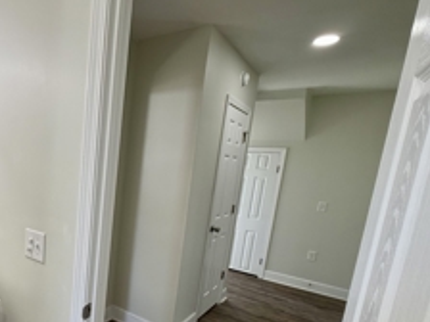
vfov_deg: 53.6
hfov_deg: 62.2
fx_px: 311
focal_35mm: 25
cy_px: 218
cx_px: 73
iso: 80
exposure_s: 1/120
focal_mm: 2.22
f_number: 2.2
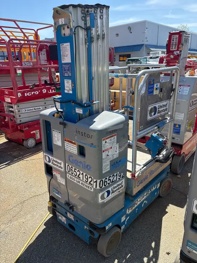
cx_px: 98
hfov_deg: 53.1
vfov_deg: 67.3
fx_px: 197
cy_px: 132
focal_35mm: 26
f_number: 1.6
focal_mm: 5.96
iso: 64
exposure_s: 1/2451
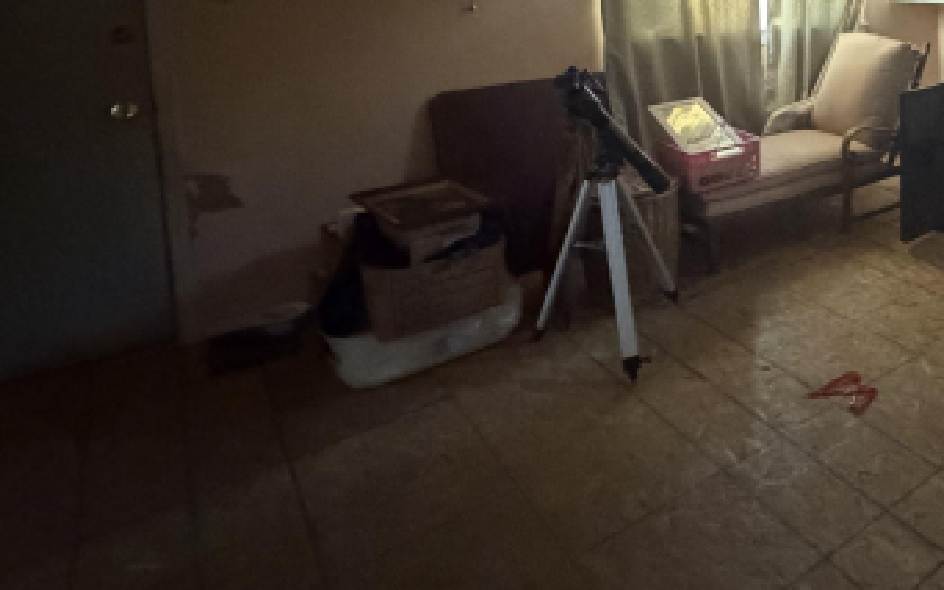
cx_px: 884
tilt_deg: -4.1
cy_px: 25
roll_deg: +1.5
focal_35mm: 29
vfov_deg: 39.0
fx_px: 746
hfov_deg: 54.4
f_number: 2.2
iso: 1600
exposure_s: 1/35
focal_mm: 2.22
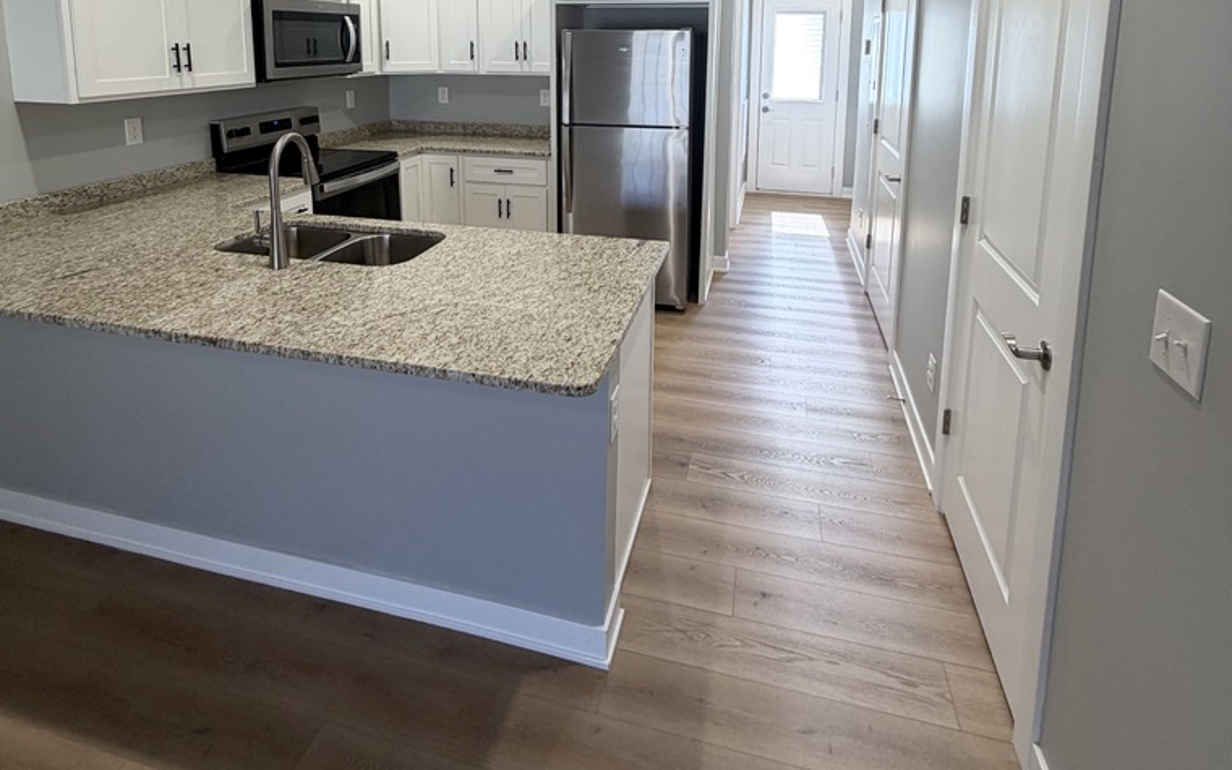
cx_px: 611
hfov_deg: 85.1
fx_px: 672
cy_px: 128
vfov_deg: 54.5
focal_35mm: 20
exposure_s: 1/120
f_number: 2.2
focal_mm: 2.22
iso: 100
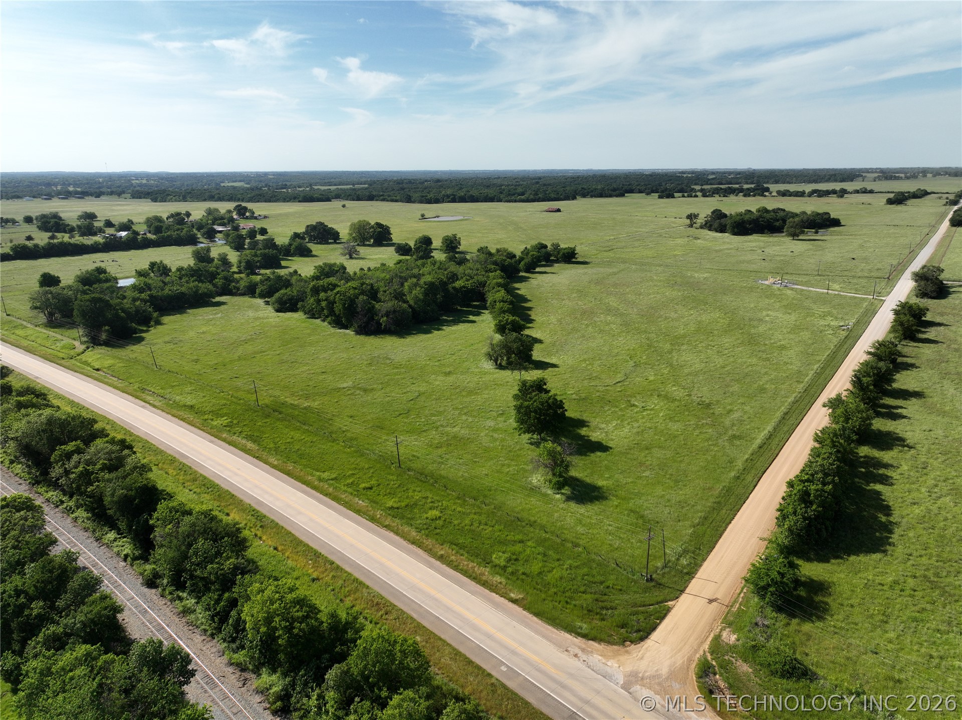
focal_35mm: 24
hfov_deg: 71.6
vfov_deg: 56.8
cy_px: 360
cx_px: 481
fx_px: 667
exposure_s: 1/120
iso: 110
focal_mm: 12.29
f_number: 2.8
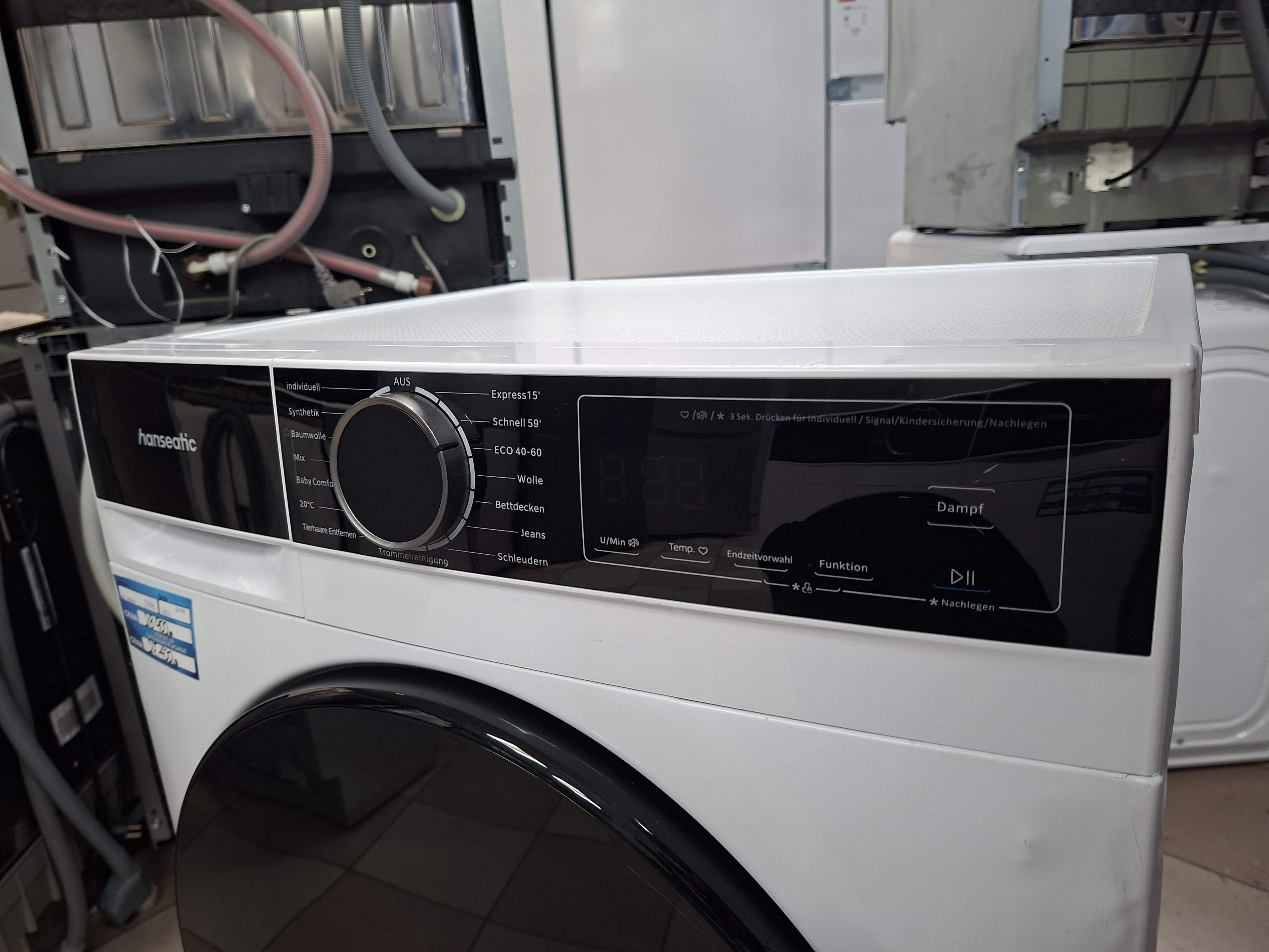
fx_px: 843
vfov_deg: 58.9
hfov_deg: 73.9
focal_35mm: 23
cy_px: 476
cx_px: 634
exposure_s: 1/50
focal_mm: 5.54
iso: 320
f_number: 1.8
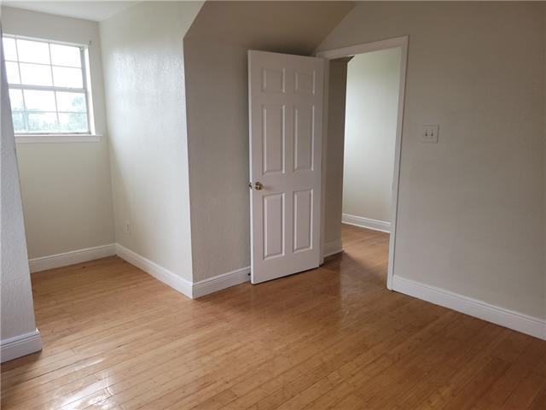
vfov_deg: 53.1
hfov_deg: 67.3
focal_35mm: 26
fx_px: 410
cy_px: 205
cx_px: 273
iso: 80
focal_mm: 5.4
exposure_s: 1/60
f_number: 1.8
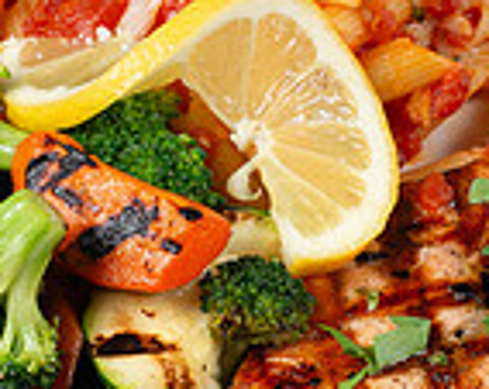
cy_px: 225
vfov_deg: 5.7
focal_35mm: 271
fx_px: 3914
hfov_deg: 7.1
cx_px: 266
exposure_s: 1/200
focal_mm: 50
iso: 200
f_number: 8
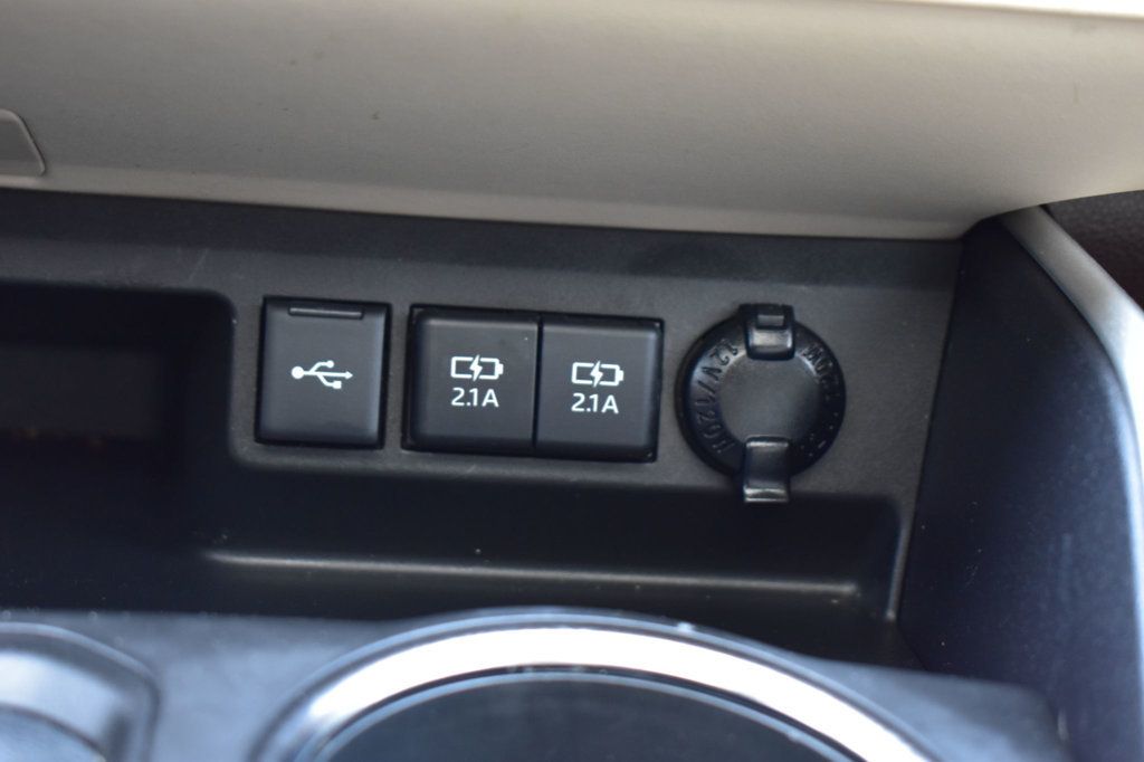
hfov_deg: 29.9
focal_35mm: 68
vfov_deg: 20.1
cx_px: 572
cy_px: 381
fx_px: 2144
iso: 1600
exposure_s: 1/5
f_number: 5
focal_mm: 45
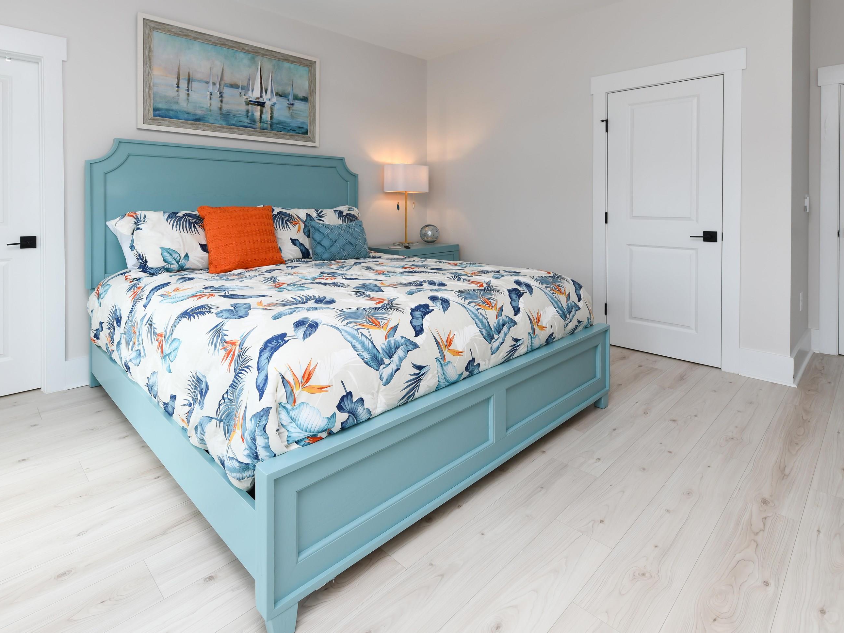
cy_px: 327
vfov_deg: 78.1
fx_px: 390
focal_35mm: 16
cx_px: 391
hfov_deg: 94.3
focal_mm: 14
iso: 100
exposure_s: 1/30
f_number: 6.3
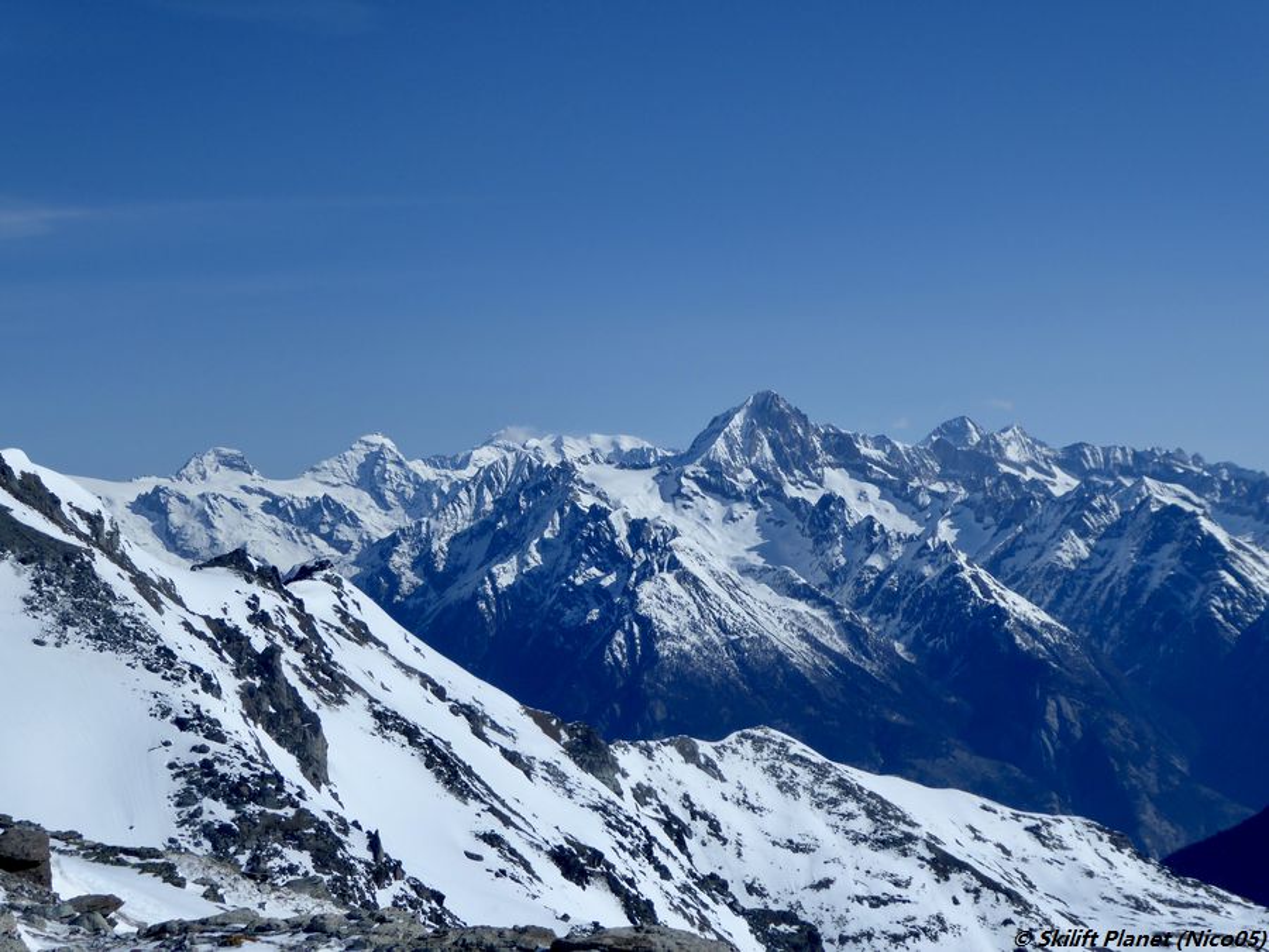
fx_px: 2529
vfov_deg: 21.3
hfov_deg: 28.2
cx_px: 634
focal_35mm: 69
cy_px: 476
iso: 80
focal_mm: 11.7
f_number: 4.4
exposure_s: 1/1600
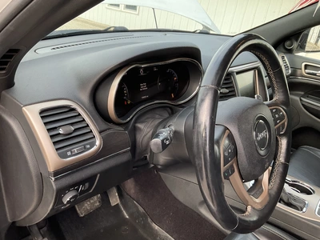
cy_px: 120
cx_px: 160
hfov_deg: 61.7
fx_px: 268
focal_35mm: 29
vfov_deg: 48.2
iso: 50
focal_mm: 3
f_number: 1.8
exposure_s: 1/122
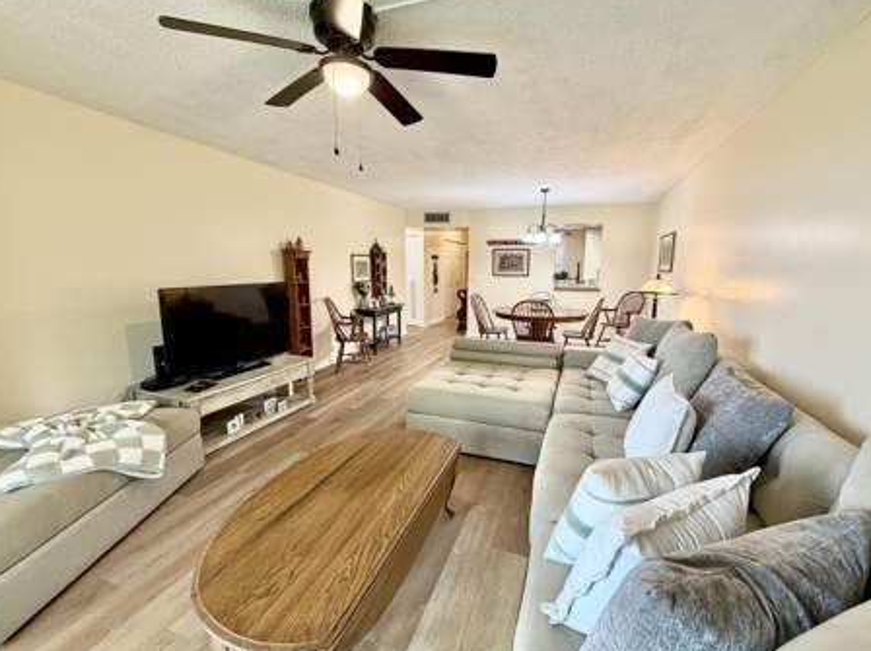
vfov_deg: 81.6
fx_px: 377
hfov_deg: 98.2
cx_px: 455
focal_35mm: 15
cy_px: 326
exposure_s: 1/60
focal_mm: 2.22
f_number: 2.2
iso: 320
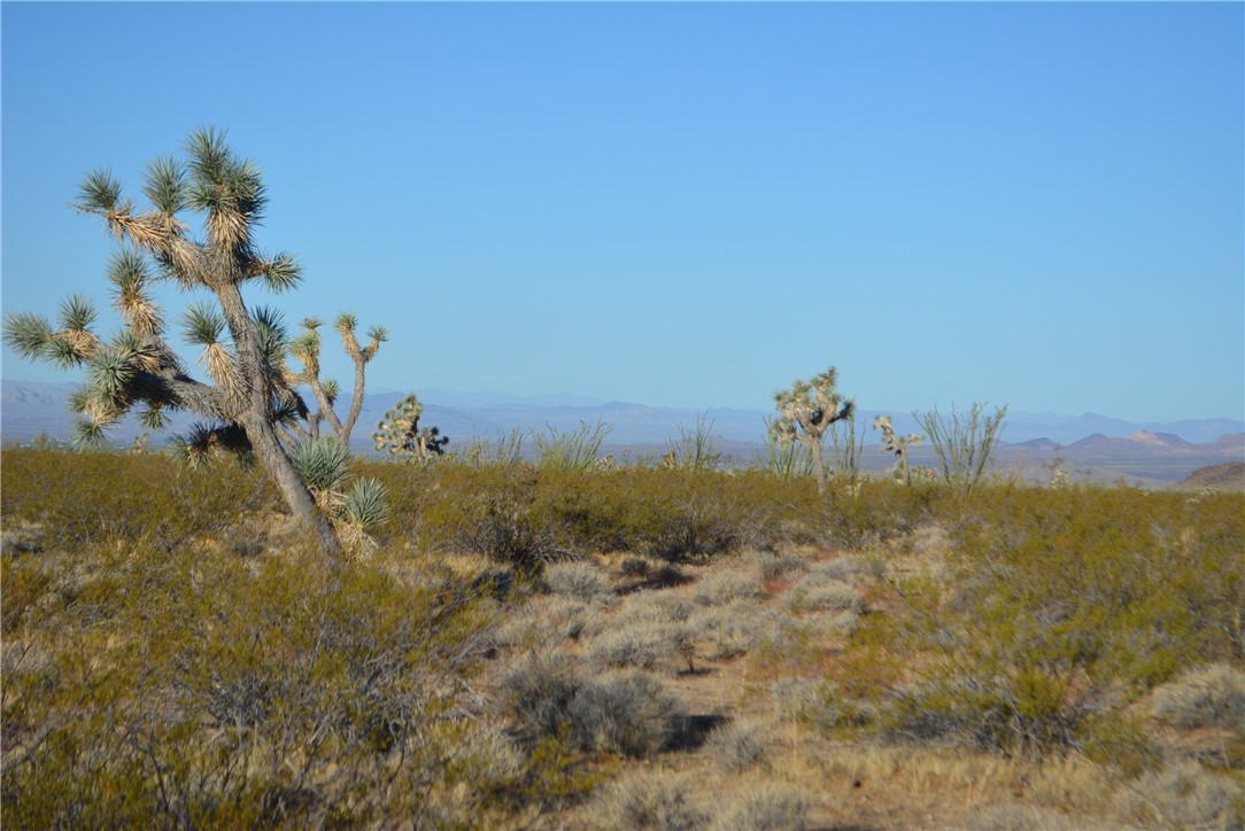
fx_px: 2855
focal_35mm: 82
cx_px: 622
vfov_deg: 16.6
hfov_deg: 24.6
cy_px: 416
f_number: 7.1
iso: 400
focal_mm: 55
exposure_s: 1/1600
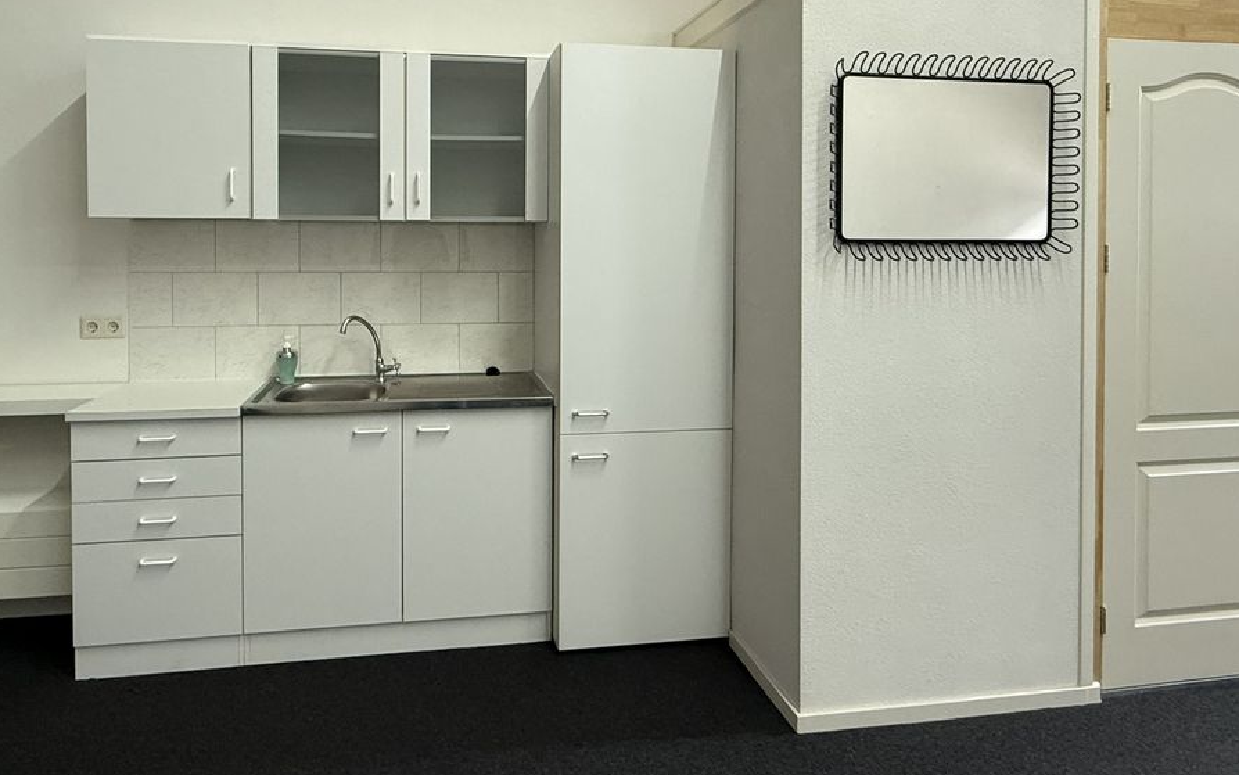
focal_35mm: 17
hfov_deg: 93.9
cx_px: 546
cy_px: 252
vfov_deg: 66.0
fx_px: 574
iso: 250
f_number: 2.2
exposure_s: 1/50
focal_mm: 2.22
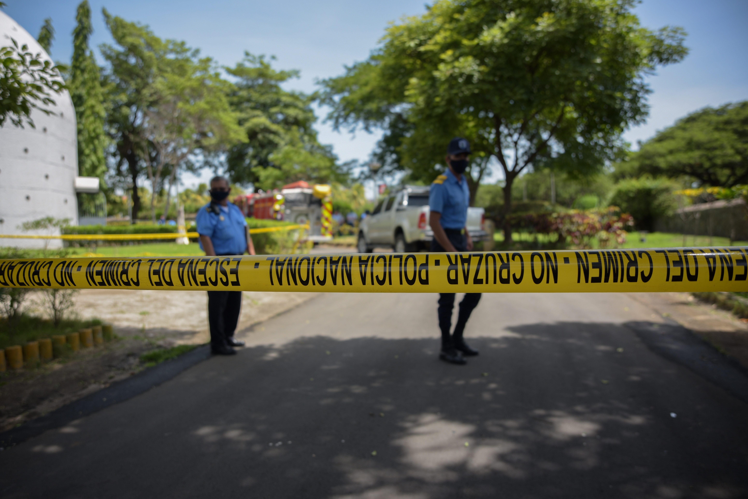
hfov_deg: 71.5
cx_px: 359
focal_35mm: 25
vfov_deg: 51.3
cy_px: 257
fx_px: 520
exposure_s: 1/800
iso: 100
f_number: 2.8
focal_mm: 24
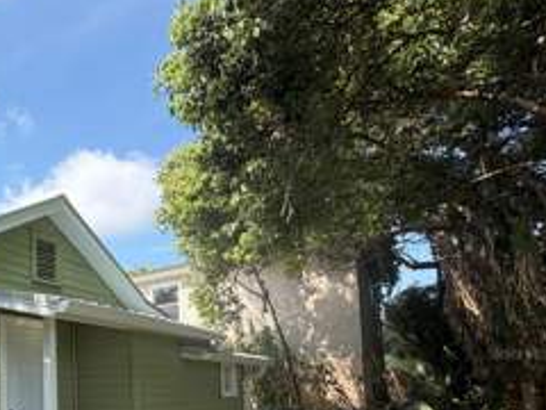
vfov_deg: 45.9
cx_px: 7
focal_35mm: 28
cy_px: 353
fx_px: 442
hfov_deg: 51.6
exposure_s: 1/694
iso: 40
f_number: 2.2
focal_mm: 2.22
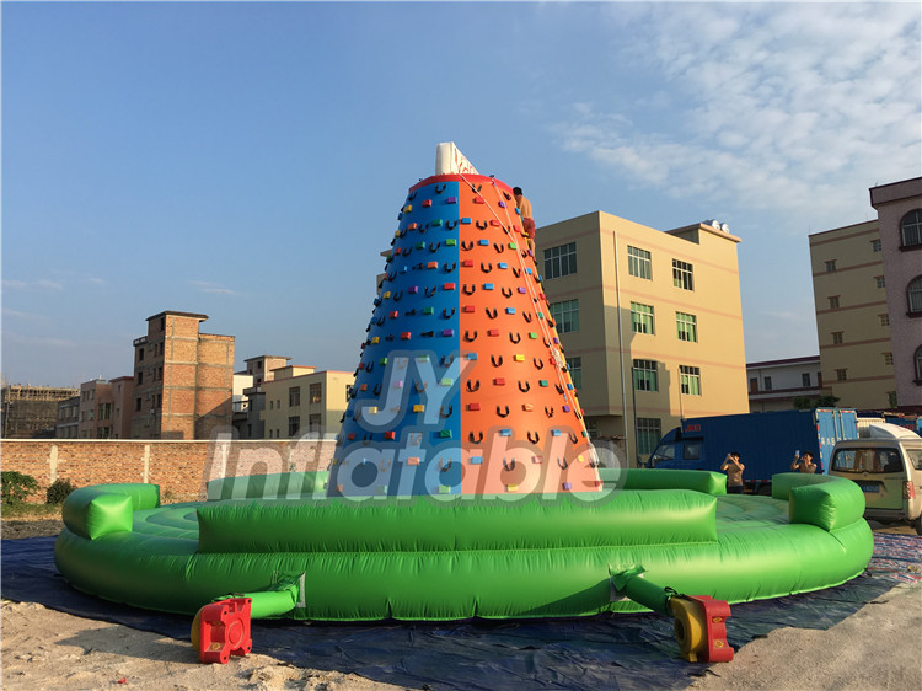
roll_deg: +1.2
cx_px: 461
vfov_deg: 48.2
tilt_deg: +9.7
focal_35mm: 29
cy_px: 346
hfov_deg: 61.7
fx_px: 772
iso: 25
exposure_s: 1/855
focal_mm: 4.15
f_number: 2.2
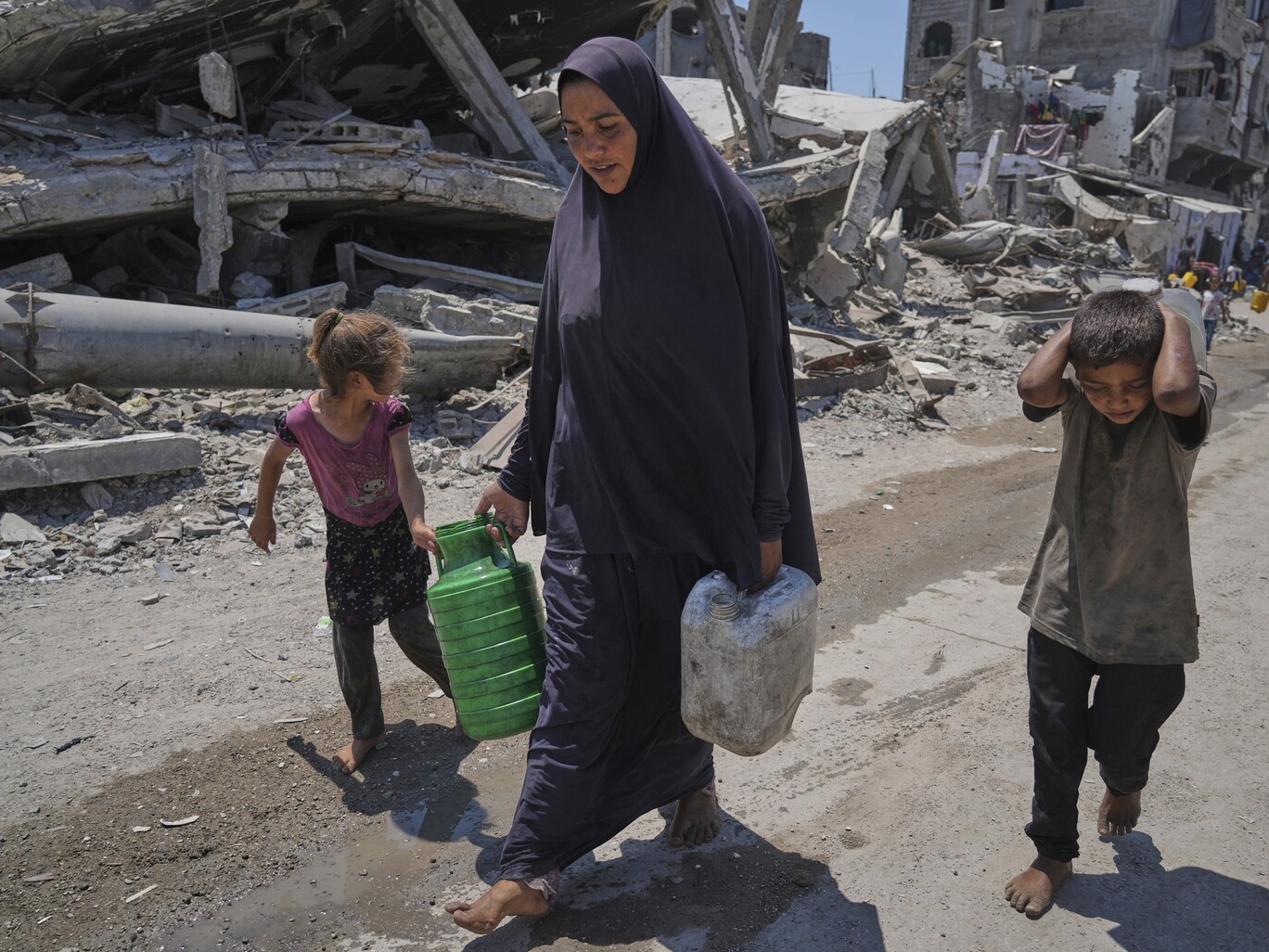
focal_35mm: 27
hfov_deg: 65.2
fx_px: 990
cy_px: 479
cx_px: 689
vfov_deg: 51.4
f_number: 4
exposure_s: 1/4000
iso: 320
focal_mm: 24
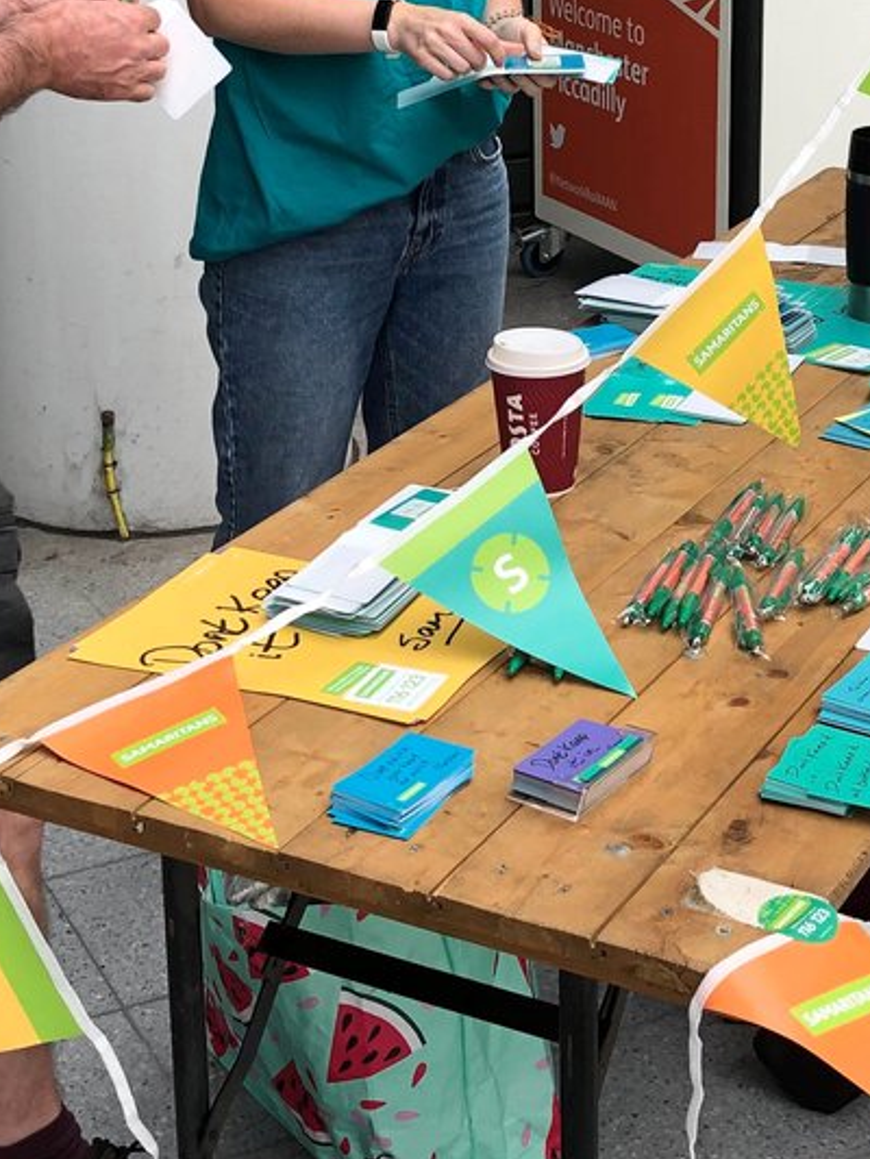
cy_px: 307
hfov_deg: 28.6
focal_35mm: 51
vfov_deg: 36.7
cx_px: 478
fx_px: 1708
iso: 20
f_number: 1.8
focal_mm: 3.99
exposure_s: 1/147
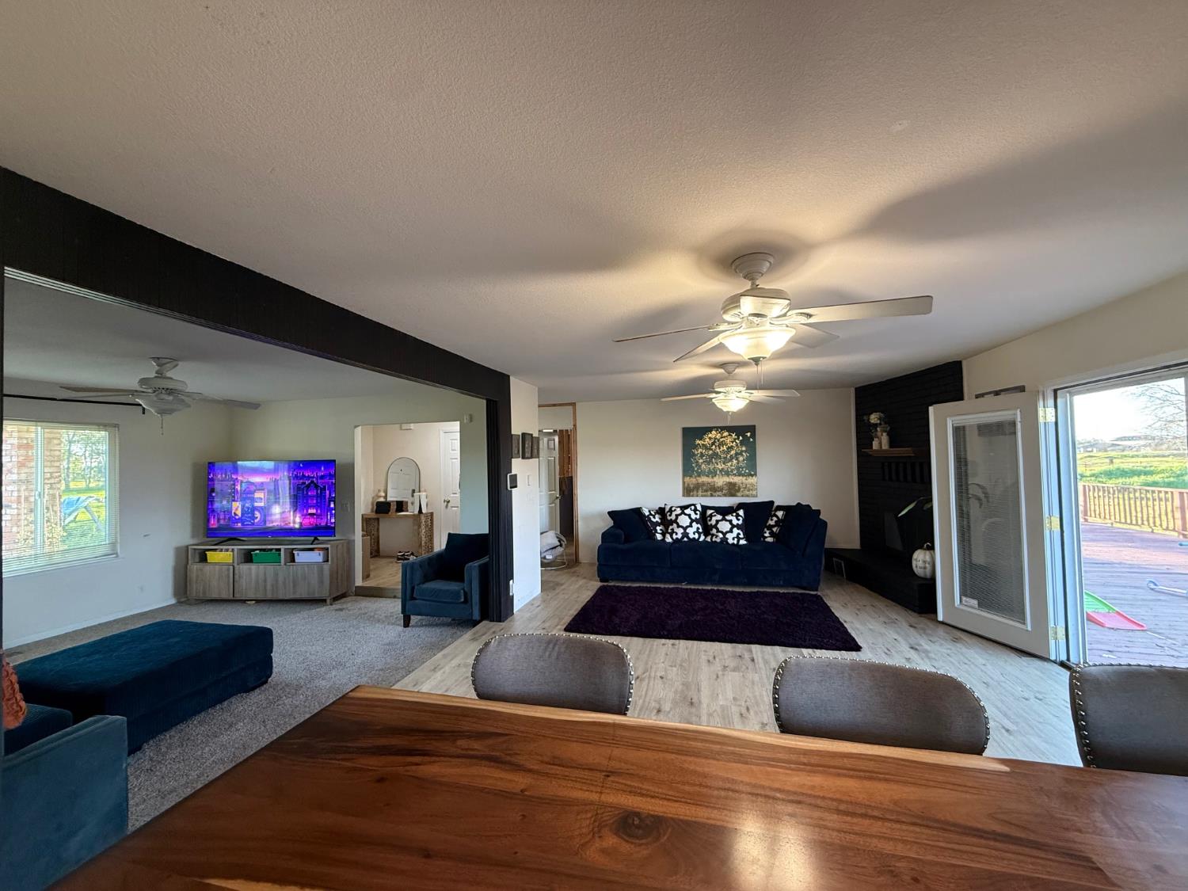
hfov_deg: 102.1
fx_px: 480
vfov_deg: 85.7
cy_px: 446
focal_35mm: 14
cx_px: 594
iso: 250
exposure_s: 1/60
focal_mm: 2.22
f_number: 2.2
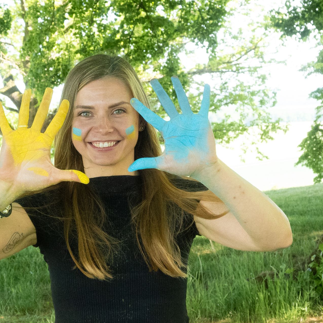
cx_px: 134
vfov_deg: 17.2
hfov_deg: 17.2
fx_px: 1066
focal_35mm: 101
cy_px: 146
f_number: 6.3
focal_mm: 25
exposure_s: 1/500
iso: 2000
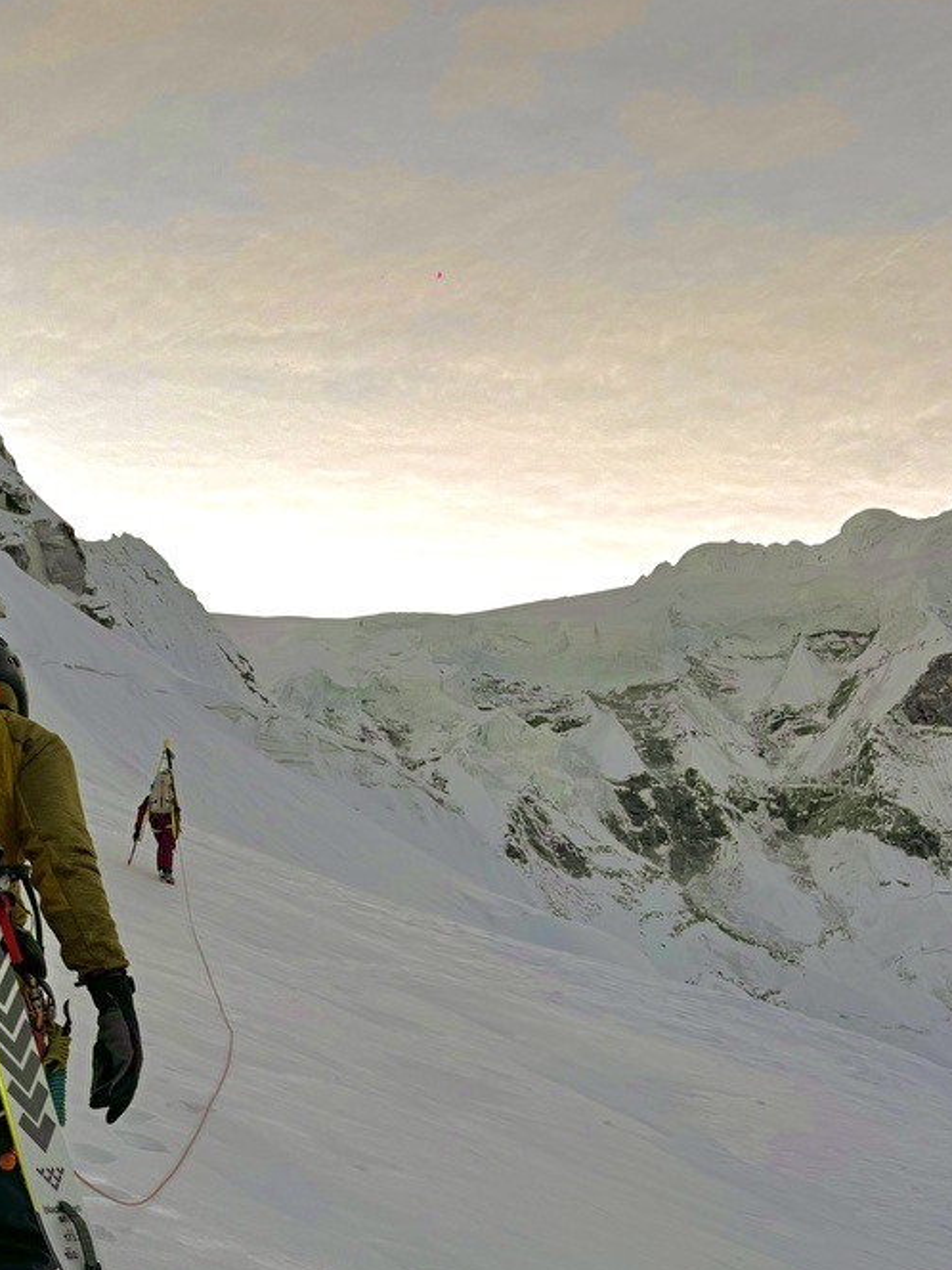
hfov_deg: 30.2
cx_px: 209
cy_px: 870
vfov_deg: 39.8
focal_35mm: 47
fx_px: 1723
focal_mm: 6.76
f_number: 1.78
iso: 64
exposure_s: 1/144
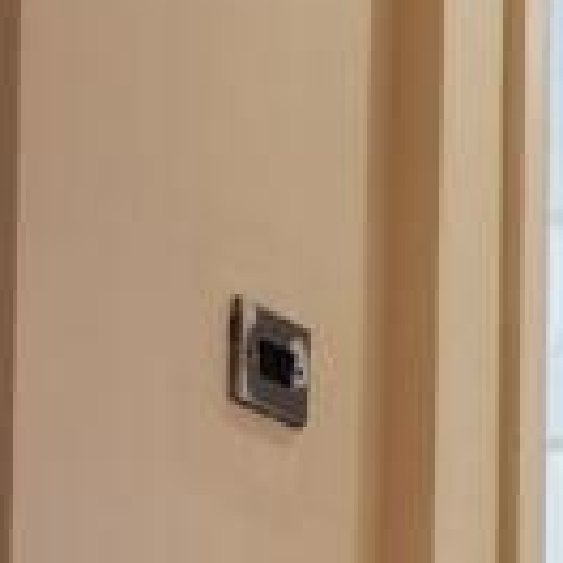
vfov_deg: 14.8
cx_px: 1224
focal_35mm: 110
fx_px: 2024
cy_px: 836
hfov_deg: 13.1
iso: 160
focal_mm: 2.35
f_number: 2.2
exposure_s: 1/33.3
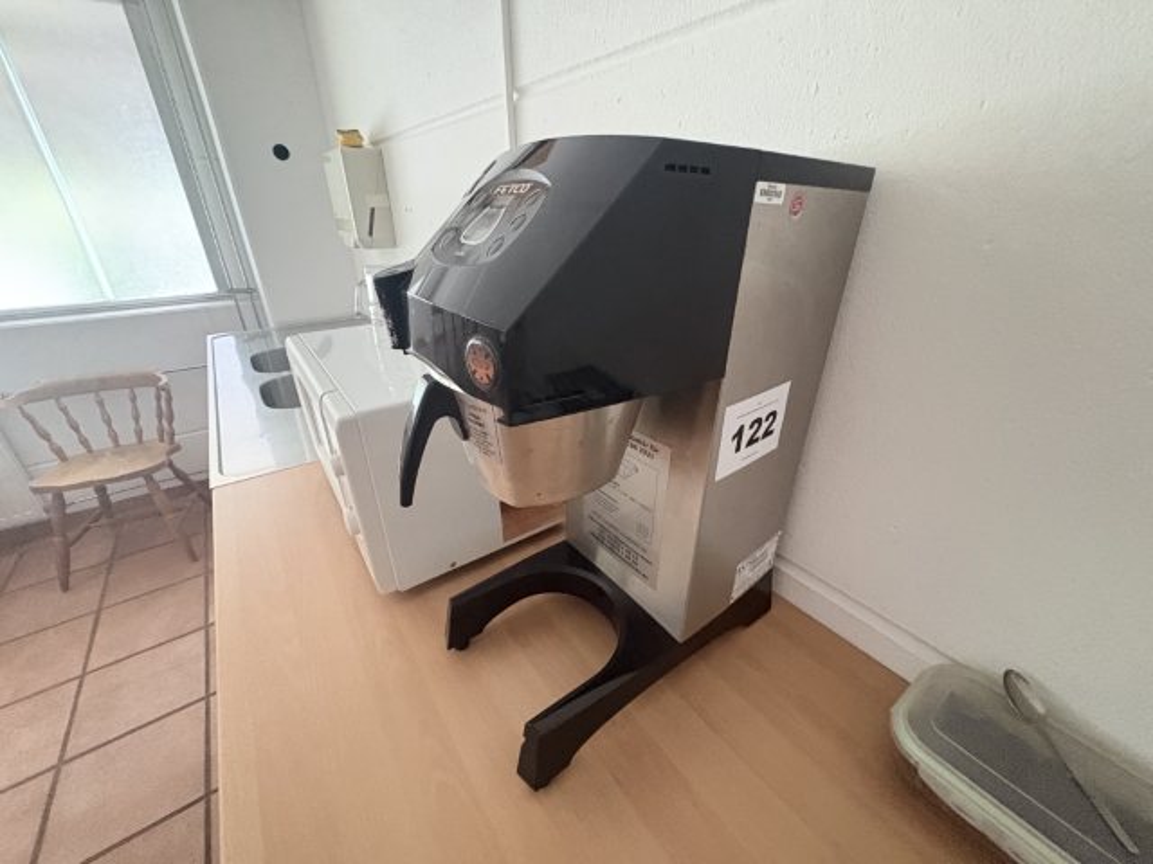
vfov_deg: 85.7
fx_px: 466
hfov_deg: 102.1
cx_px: 576
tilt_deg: -26.0
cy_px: 432
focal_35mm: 14
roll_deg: +1.7
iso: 1000
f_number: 2.2
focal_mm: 2.22
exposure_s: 1/33
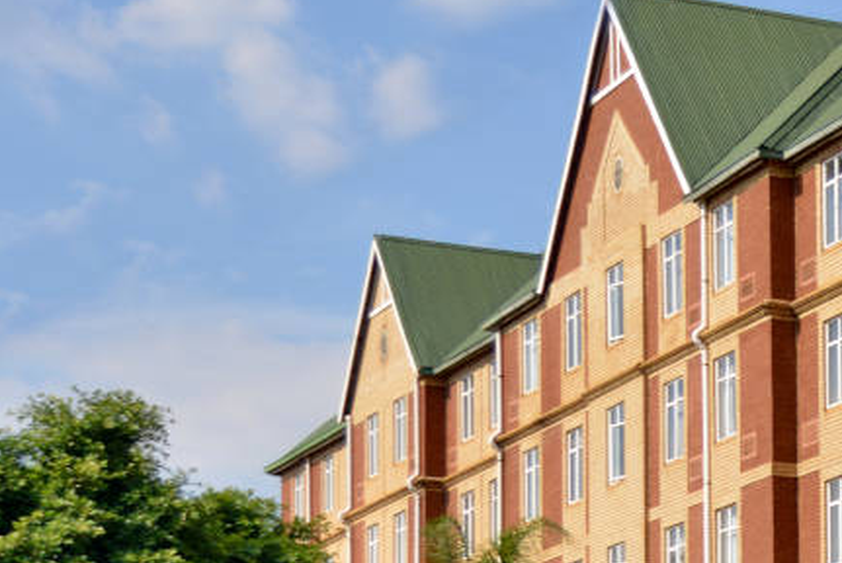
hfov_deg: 13.5
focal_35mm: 145
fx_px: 3394
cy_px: 446
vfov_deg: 9.5
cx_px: 1172
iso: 320
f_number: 4
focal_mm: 50
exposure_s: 1/3200
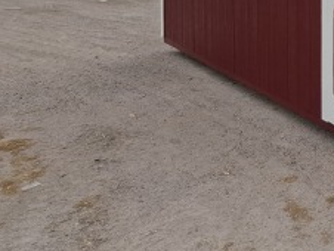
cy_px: -77
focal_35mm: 65
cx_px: 470
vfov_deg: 20.6
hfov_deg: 24.6
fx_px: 628
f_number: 1.8
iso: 50
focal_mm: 5.54
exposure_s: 1/189
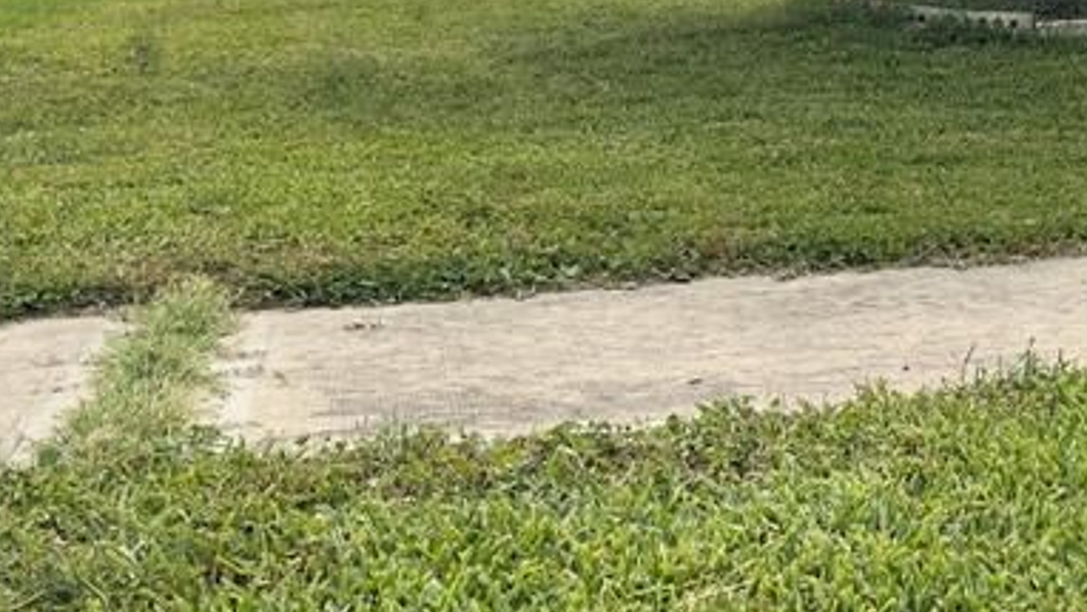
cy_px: 120
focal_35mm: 70
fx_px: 2018
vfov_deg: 17.1
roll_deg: +0.7
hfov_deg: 28.8
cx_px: 1013
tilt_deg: -4.1
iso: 80
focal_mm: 6.76
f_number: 1.78
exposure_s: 1/3597
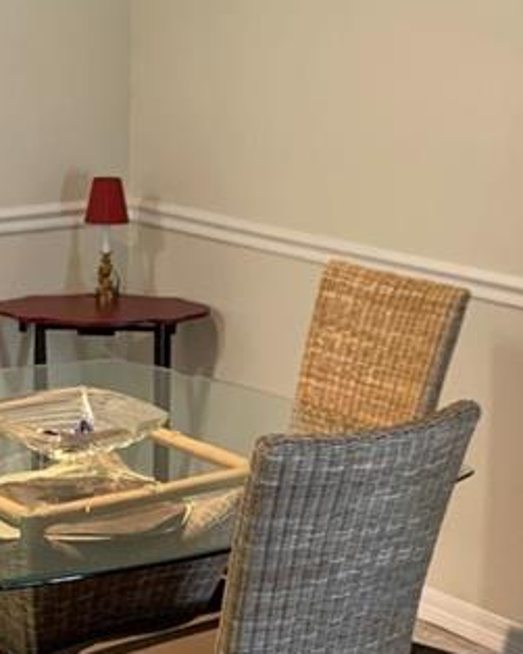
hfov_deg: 15.7
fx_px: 1878
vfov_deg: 19.6
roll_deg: -0.5
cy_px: 481
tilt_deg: -15.7
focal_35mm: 97
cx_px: 98
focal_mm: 4.25
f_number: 1.8
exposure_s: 1/60
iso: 320
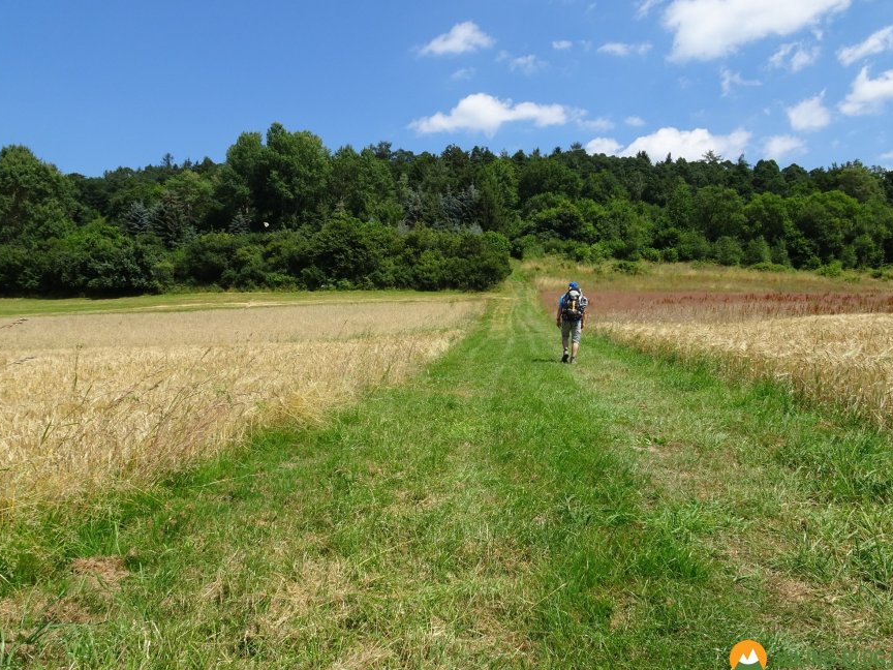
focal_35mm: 25
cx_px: 451
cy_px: 332
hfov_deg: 69.4
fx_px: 645
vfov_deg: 54.9
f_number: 3.5
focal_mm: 4.1
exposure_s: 1/1000
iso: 80
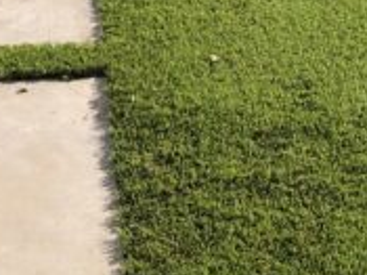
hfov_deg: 12.0
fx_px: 1738
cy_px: -107
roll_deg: +0.6
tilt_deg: -15.6
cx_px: 271
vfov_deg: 8.9
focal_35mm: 164
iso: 20
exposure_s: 1/1779
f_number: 1.8
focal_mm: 3.99
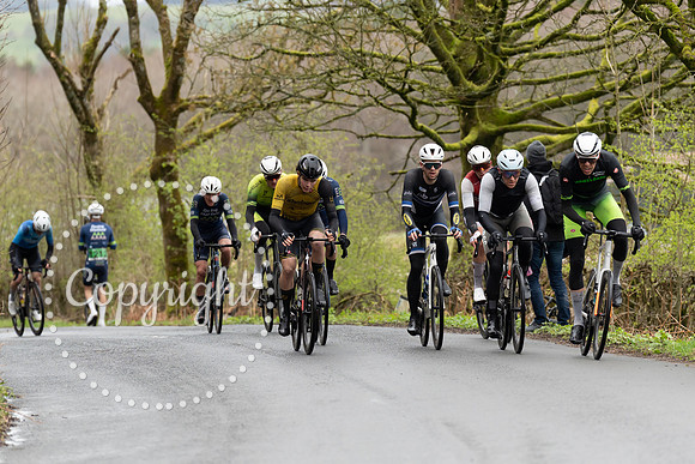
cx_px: 339
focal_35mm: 267
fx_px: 5163
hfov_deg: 7.7
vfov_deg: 5.1
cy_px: 207
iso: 1000
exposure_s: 1/1000
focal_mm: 200
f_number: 3.5
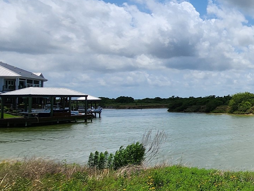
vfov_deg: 38.6
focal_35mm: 37
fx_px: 271
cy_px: 86
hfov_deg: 34.3
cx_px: 336
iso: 50
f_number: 2.2
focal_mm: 2.2
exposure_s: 1/4244
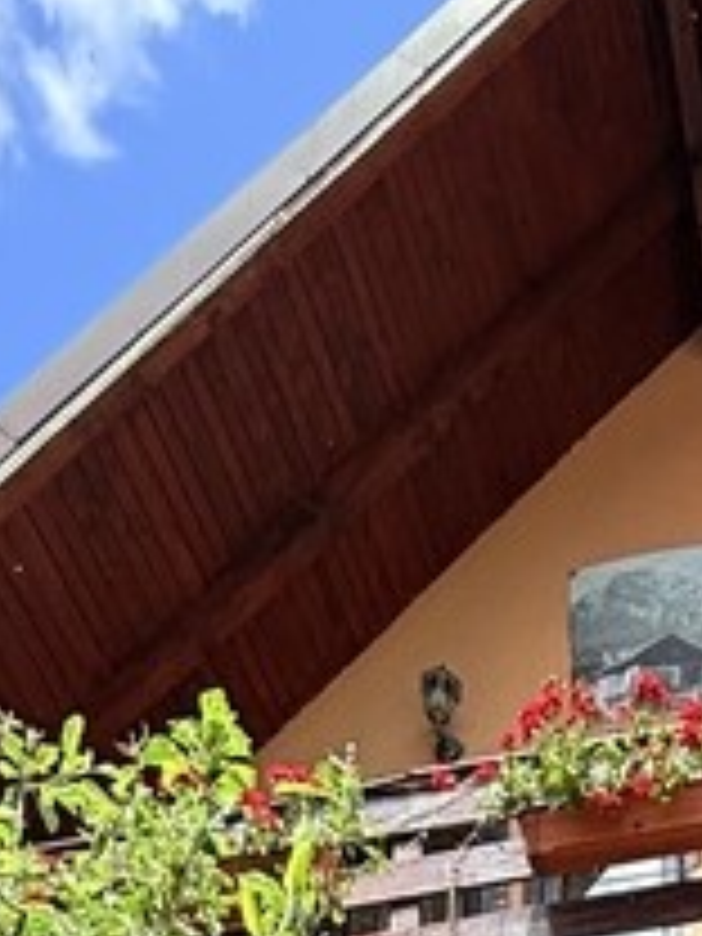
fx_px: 1866
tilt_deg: +16.7
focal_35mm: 69
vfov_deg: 16.4
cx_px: 783
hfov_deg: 20.3
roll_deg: +0.9
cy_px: 2097
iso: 50
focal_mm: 2.22
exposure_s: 1/510
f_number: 2.2
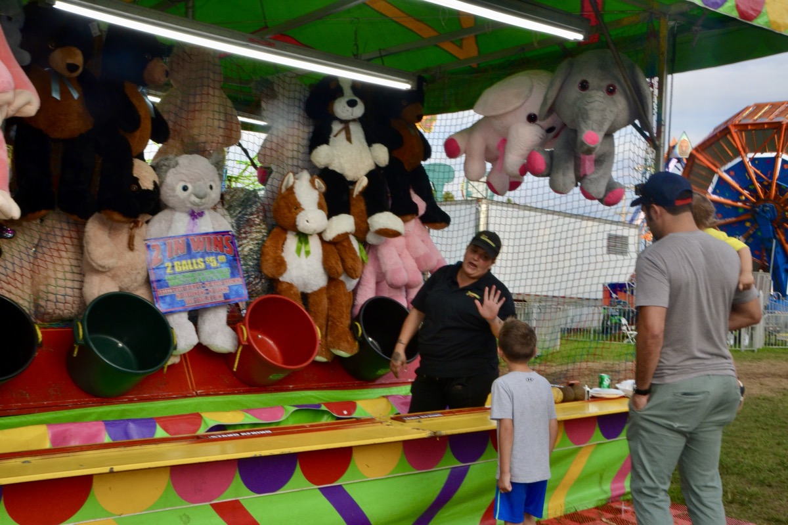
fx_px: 952
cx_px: 394
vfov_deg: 30.8
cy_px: 262
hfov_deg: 45.0
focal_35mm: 44
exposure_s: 1/60
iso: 800
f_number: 22
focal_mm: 29
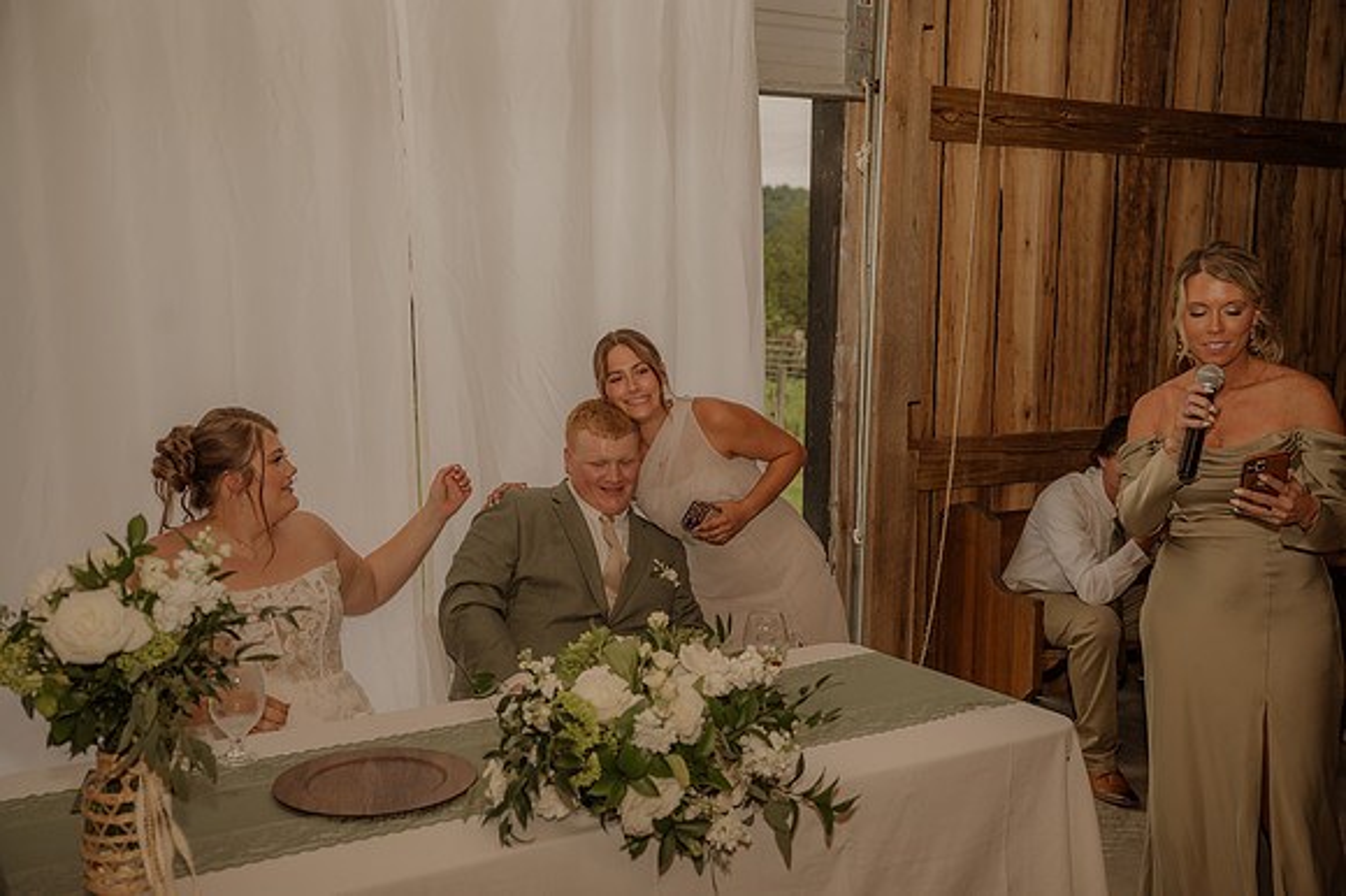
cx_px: 673
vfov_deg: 35.9
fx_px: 1383
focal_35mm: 37
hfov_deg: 51.9
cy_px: 448
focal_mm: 37
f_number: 3.2
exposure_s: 1/200
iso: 500
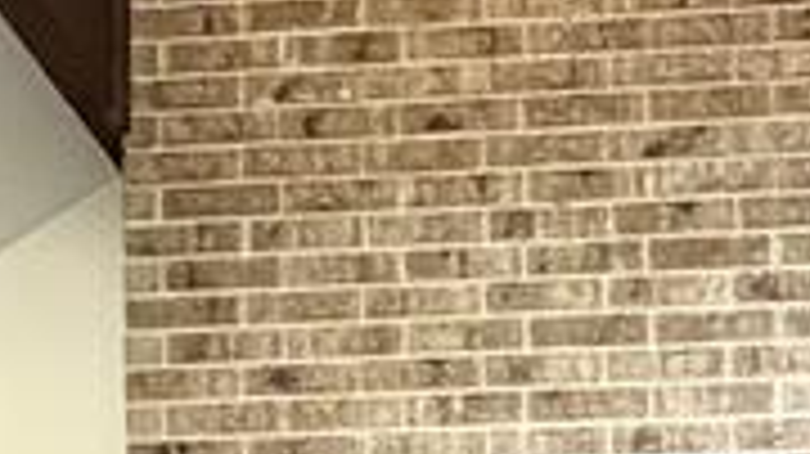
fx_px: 1867
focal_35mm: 87
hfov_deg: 24.3
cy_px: 953
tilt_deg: -0.2
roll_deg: +1.1
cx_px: 558
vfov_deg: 12.1
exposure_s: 1/60
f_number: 2.2
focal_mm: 2.22
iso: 320
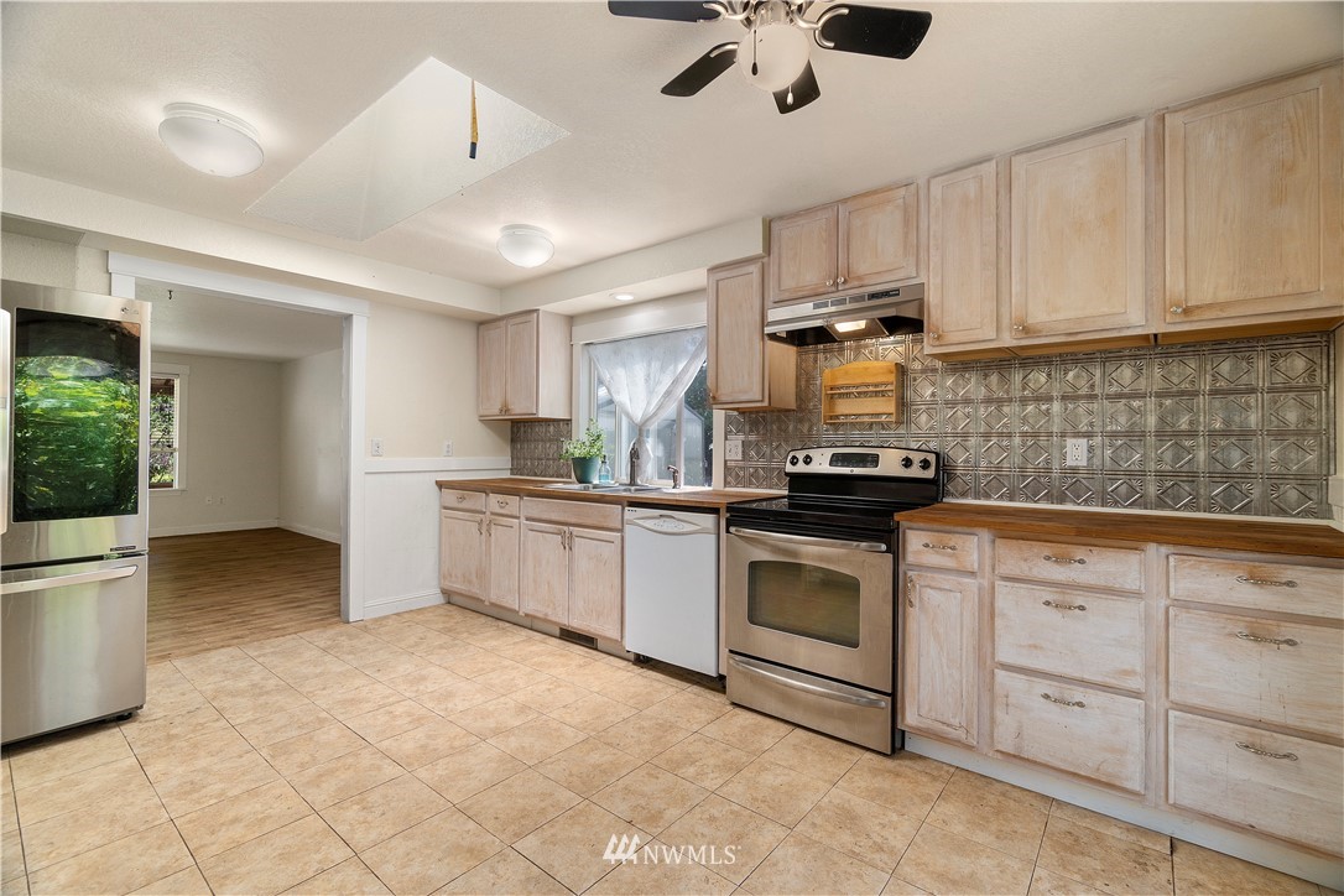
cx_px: 672
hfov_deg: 100.4
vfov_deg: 77.3
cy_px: 448
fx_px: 560
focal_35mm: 15
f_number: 5.6
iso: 250
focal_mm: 10
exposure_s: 1/10
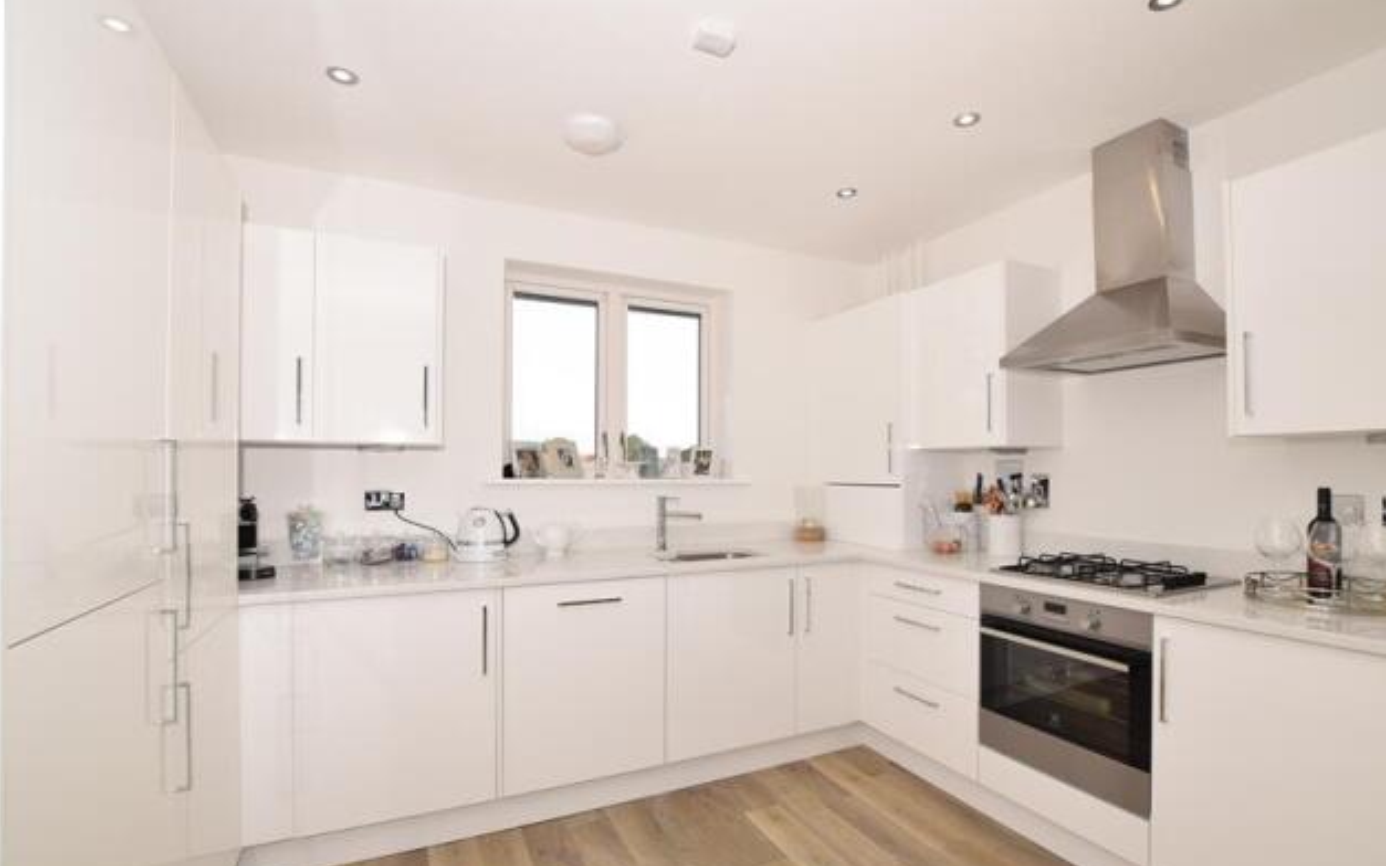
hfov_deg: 97.8
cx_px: 716
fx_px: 604
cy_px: 461
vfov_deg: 71.2
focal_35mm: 16
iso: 200
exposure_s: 1/200
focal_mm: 10
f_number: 7.1
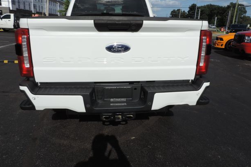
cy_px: 74
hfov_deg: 69.3
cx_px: 121
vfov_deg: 49.5
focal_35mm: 26
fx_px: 181
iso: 80
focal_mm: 4.3
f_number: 4.2
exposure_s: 1/1250
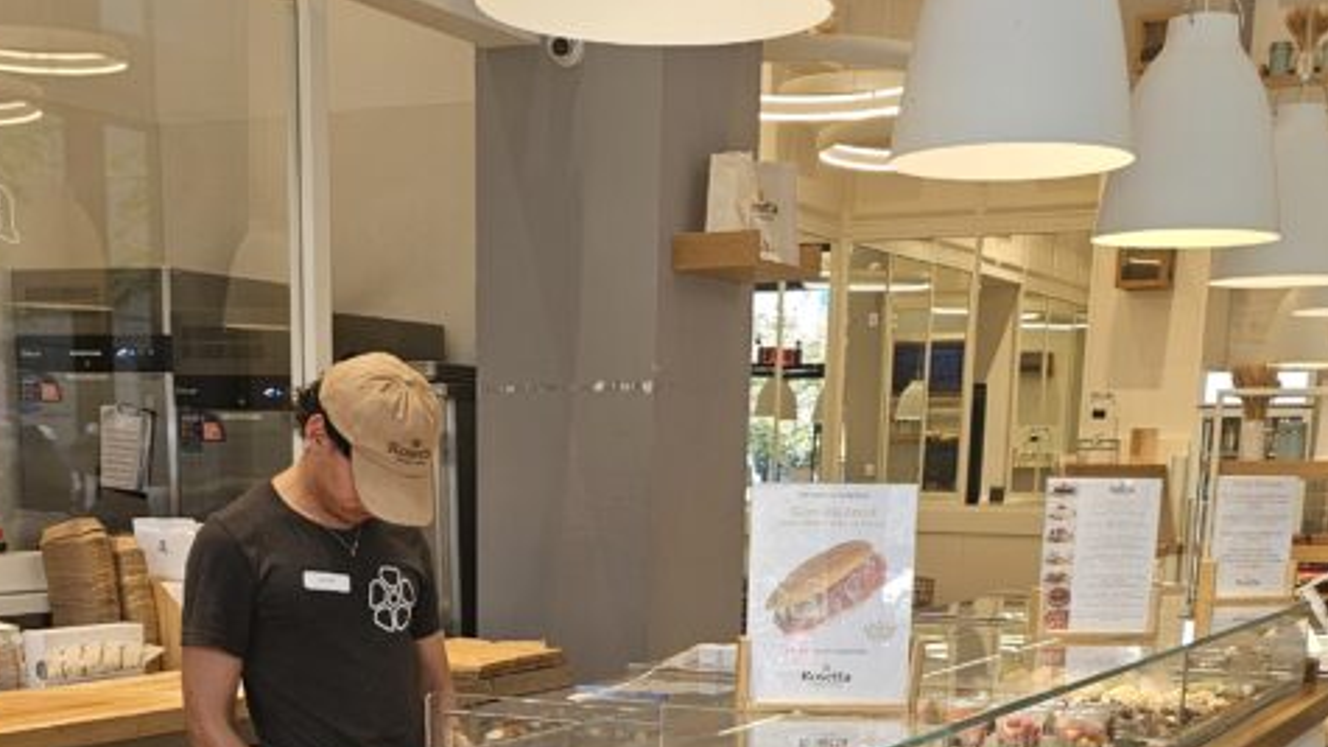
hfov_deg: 38.4
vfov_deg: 20.6
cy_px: 915
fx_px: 1901
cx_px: 584
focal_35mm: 54
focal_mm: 6.3
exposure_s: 1/120
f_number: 1.7
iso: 64
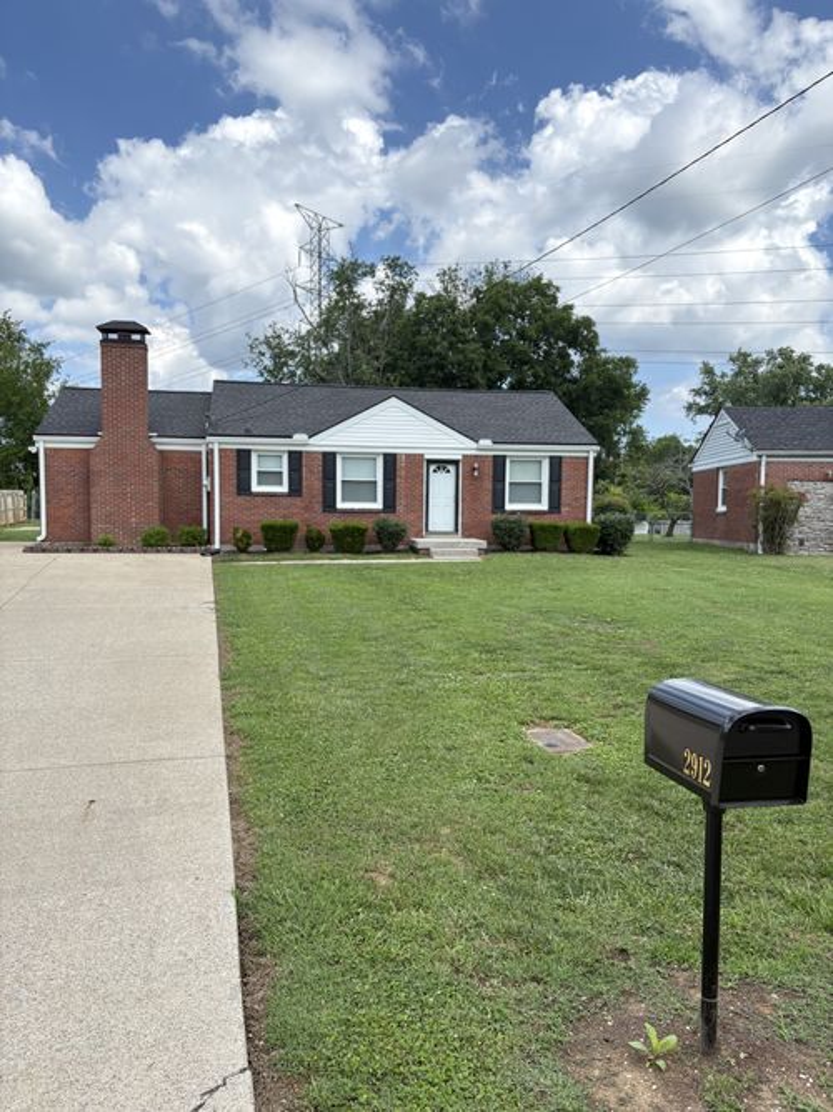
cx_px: 416
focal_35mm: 26
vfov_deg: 67.3
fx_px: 834
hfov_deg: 53.0
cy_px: 556
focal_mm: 5.96
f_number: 1.6
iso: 64
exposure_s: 1/1135
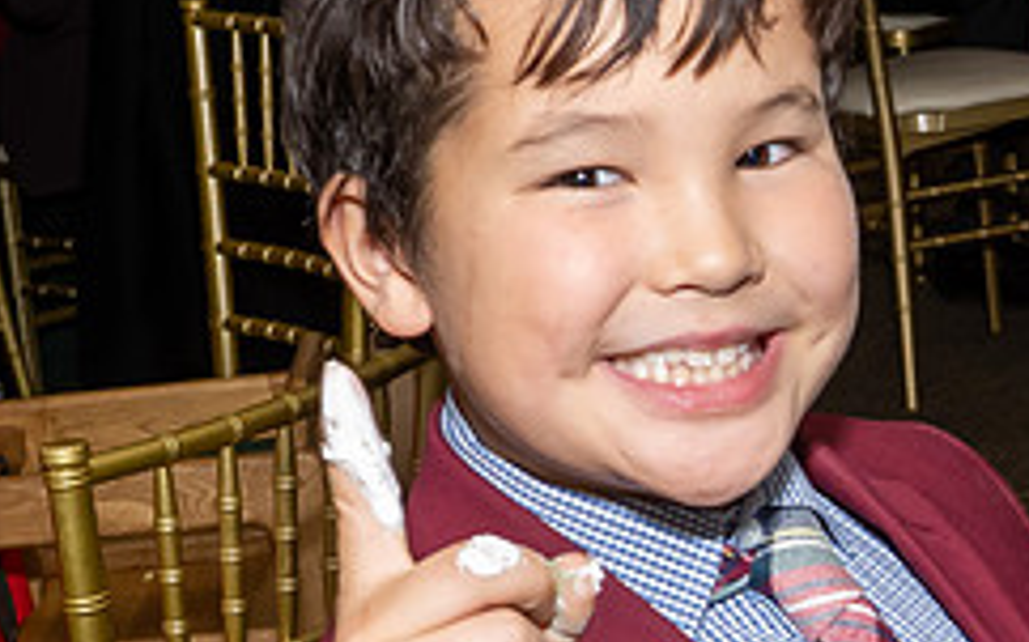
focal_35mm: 147
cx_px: 1085
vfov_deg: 8.9
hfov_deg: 14.0
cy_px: 452
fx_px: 4120
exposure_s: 1/250
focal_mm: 30
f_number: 8
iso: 800
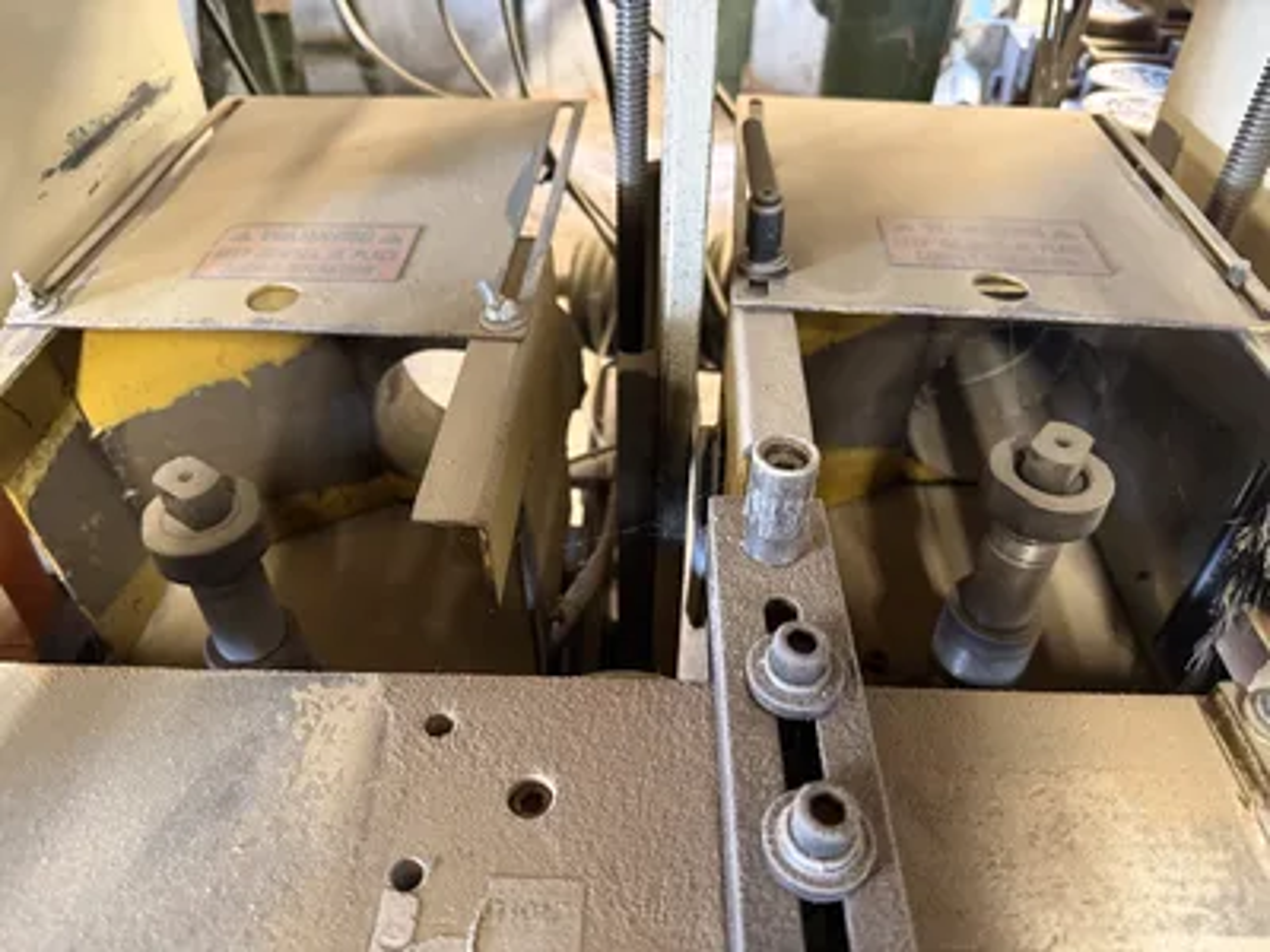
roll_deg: +0.1
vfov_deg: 56.8
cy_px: 476
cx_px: 635
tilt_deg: -40.4
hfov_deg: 71.6
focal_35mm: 24
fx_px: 881
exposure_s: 1/41
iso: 800
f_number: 1.78
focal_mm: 6.76
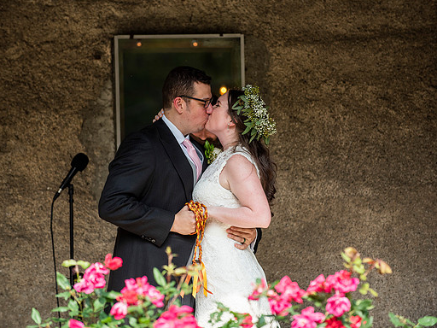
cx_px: 212
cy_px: 164
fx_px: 2613
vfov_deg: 7.2
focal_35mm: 207
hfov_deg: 9.6
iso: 400
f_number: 3.5
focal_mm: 190
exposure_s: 1/1600
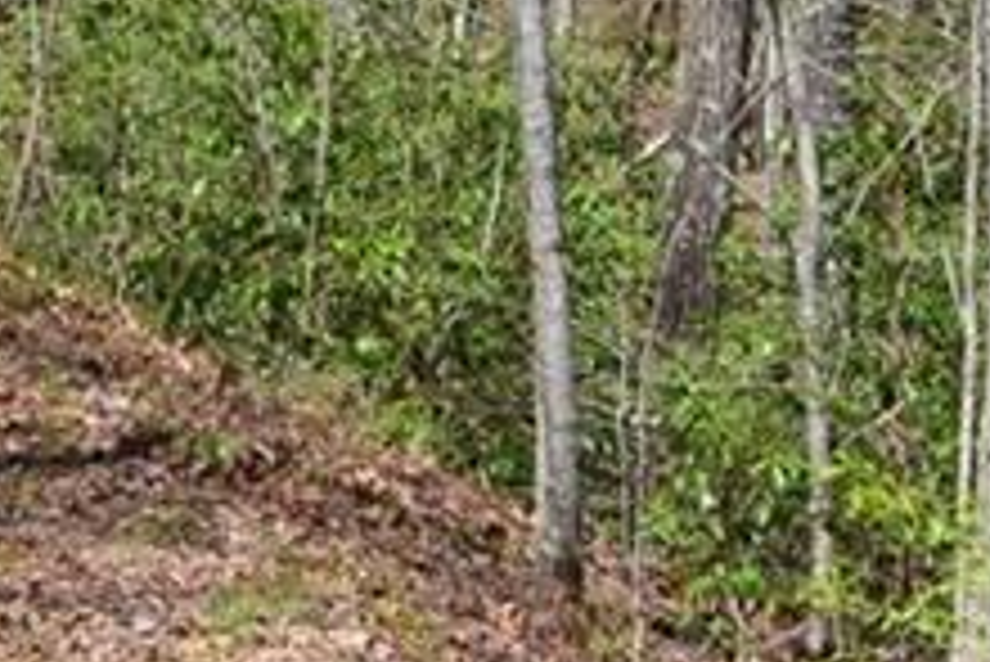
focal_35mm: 167
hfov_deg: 11.6
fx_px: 4595
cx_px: -680
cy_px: -457
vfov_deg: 8.0
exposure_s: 1/250
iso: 360
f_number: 10
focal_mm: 24
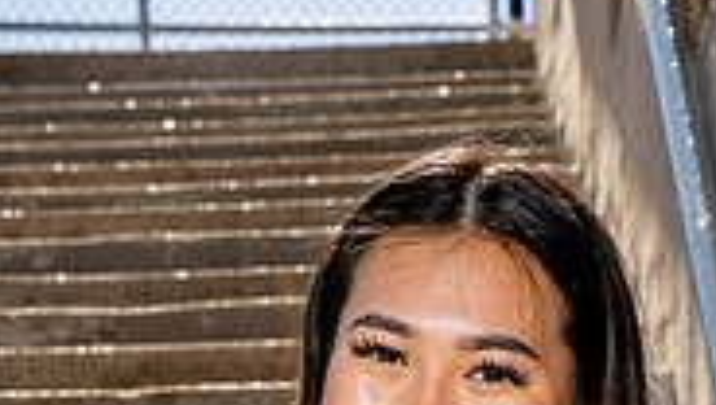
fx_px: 2965
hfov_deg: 13.8
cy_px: 849
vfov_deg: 7.5
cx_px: 412
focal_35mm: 156
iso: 100
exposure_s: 1/250
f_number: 8
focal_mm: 61
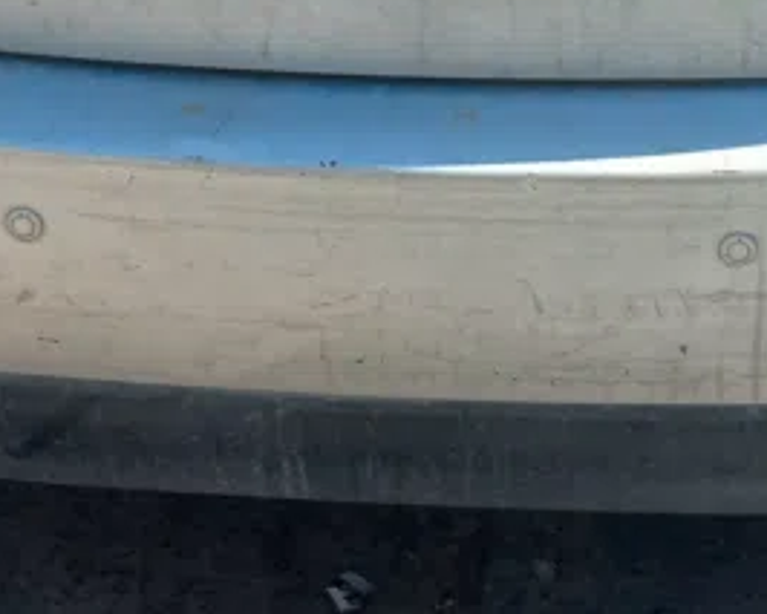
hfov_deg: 20.3
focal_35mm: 94
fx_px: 2135
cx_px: 551
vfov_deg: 15.5
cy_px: -213
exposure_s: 1/673
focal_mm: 4.6
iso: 25
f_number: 1.8
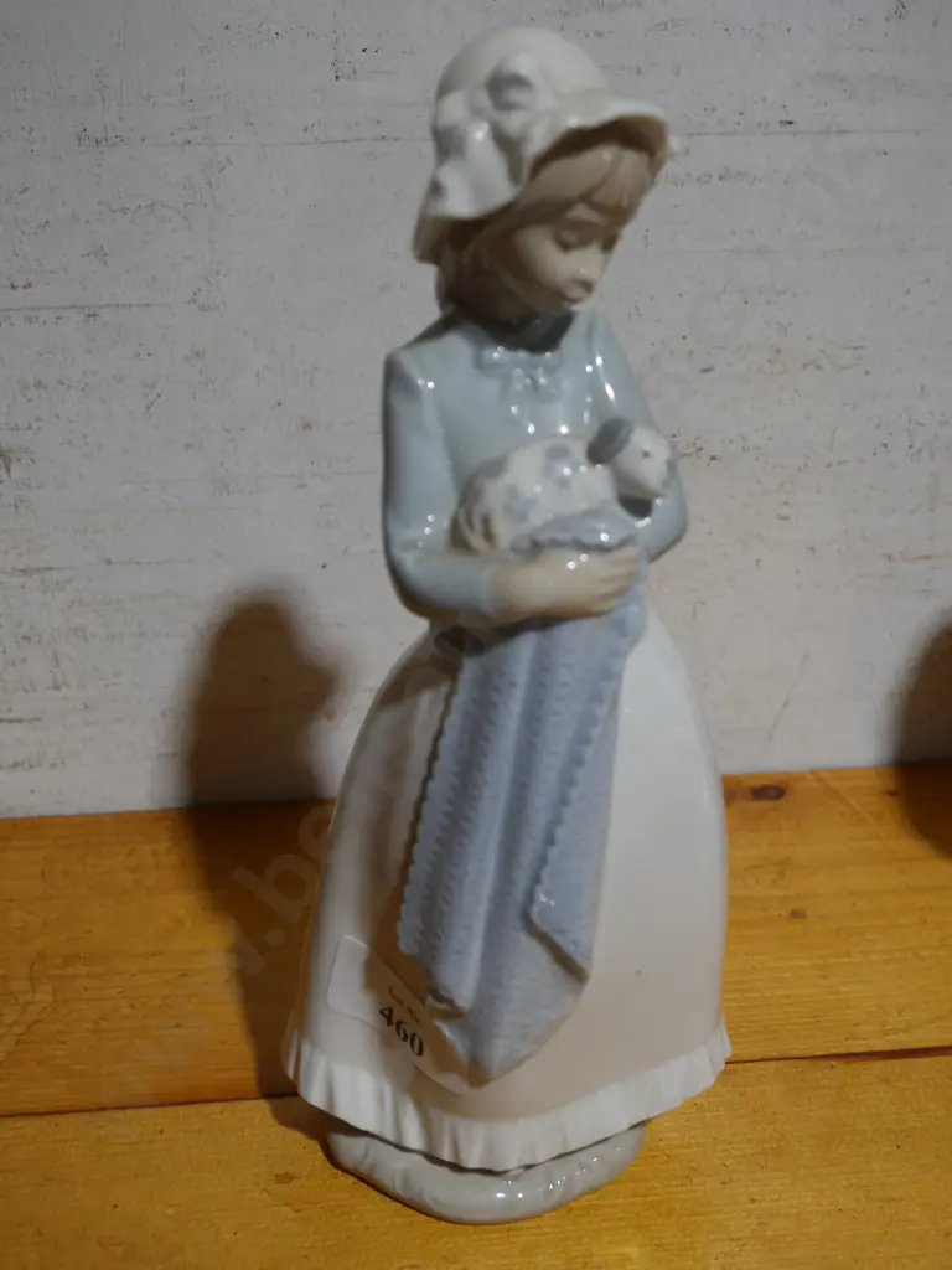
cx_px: 476
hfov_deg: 30.3
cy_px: 635
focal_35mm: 48
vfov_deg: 39.7
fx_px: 1760
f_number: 5.2
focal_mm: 24
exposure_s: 1/60
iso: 320
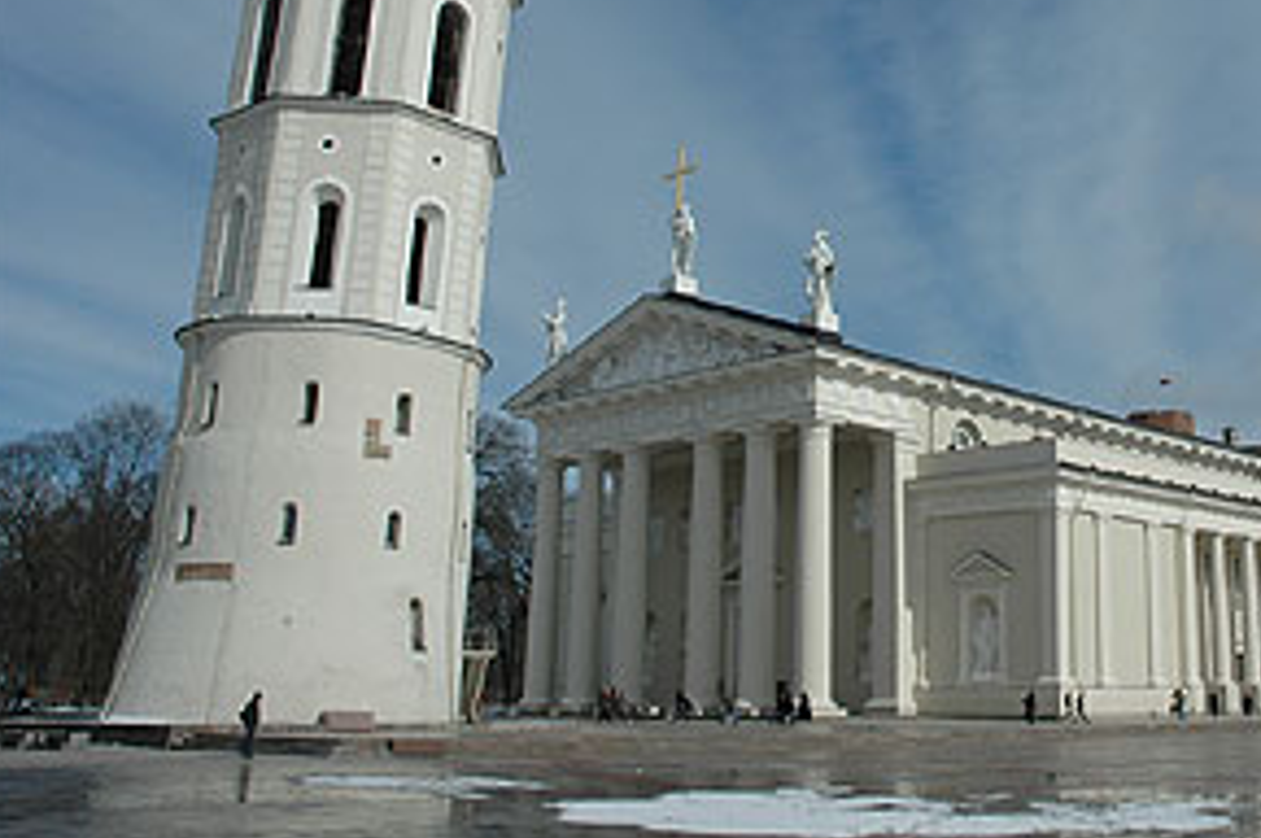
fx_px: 1469
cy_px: 199
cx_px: 956
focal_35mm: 42
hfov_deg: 44.8
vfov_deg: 31.2
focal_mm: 18
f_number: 11
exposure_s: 1/500
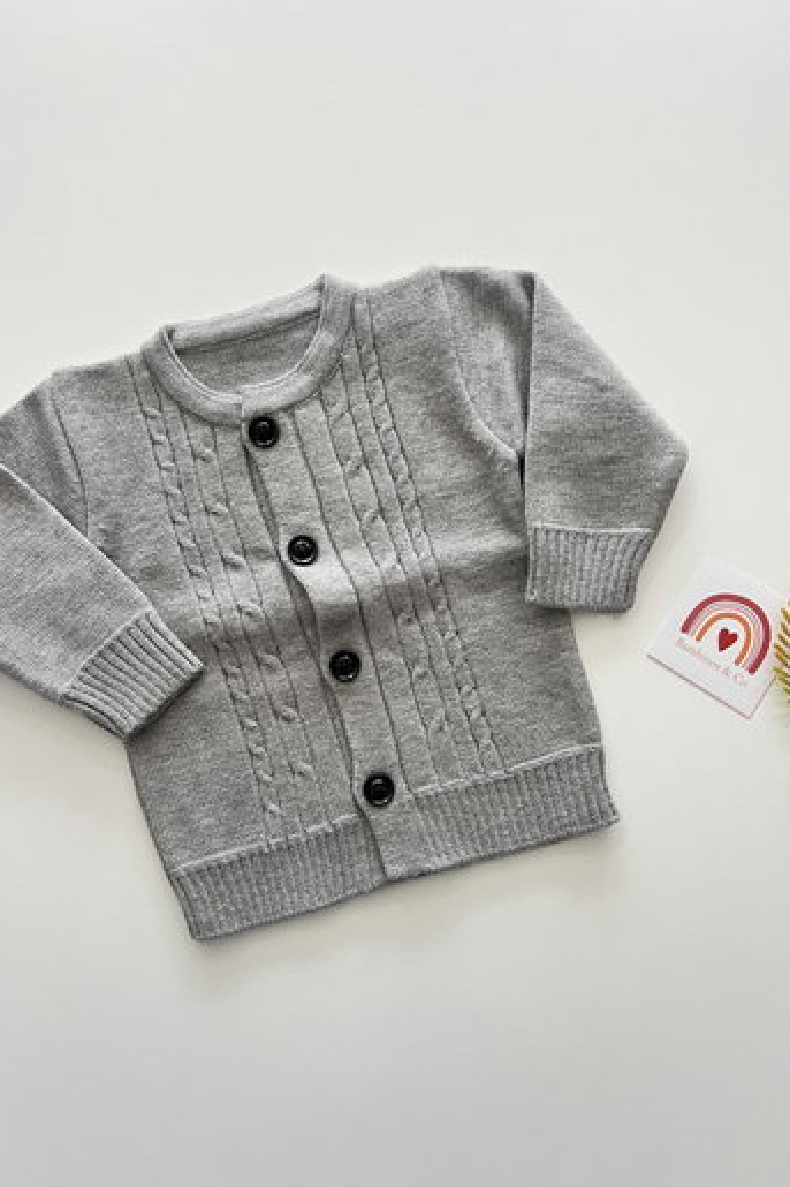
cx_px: 380
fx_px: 922
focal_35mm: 28
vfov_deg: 65.5
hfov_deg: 46.4
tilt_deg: -85.1
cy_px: 607
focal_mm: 5.7
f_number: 1.5
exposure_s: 1/50
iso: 100
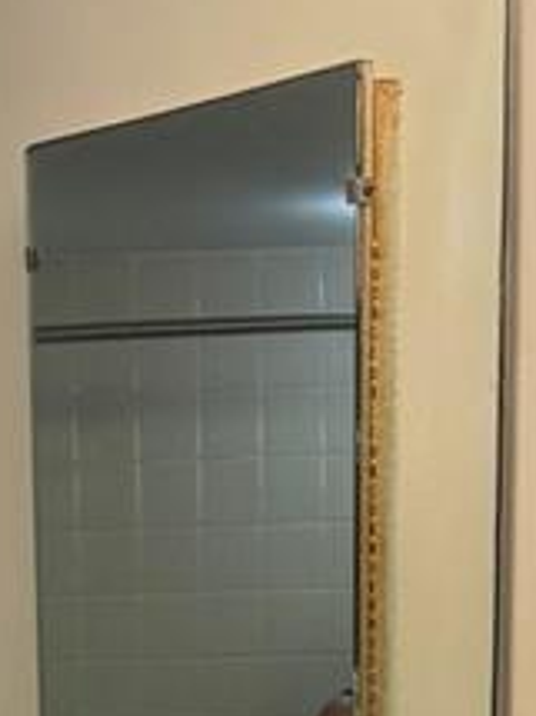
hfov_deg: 11.0
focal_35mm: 134
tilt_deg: -11.8
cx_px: 203
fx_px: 2769
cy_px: 1285
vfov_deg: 13.3
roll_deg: +0.6
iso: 160
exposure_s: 1/120
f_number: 1.78
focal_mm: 6.76
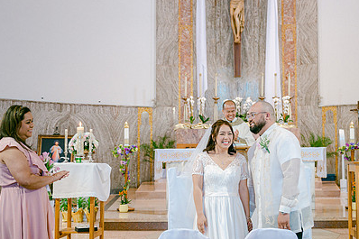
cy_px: 129
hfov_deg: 38.5
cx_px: 237
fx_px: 508
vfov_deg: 26.5
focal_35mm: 51
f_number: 2.8
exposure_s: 1/200
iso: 1600
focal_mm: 35
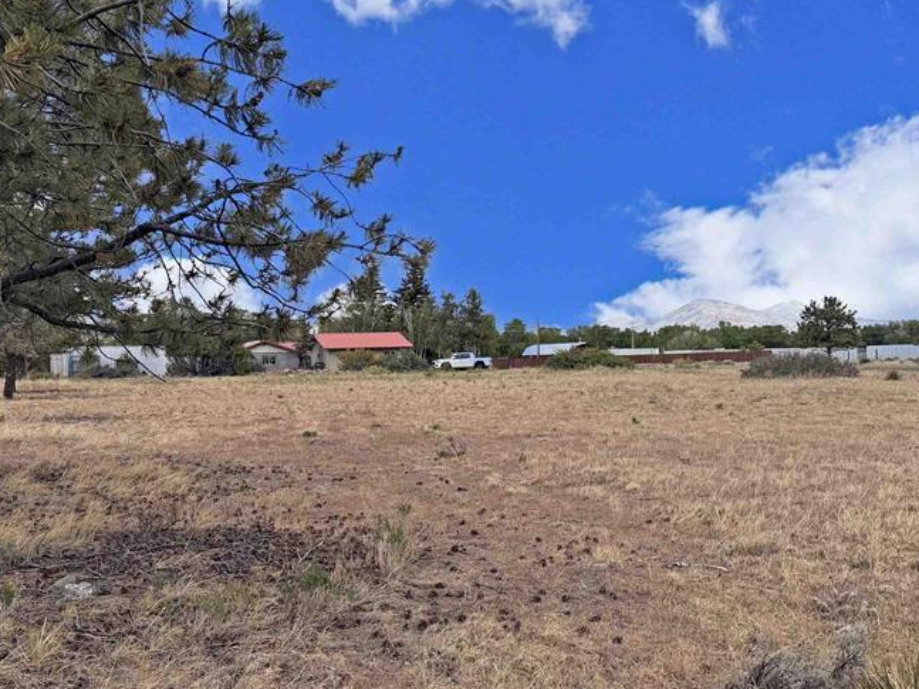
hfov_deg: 48.8
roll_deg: +2.3
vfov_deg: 37.7
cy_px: 372
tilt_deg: -1.5
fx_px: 1009
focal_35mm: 38
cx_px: 392
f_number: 1.78
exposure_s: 1/4673
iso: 80
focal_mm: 6.76
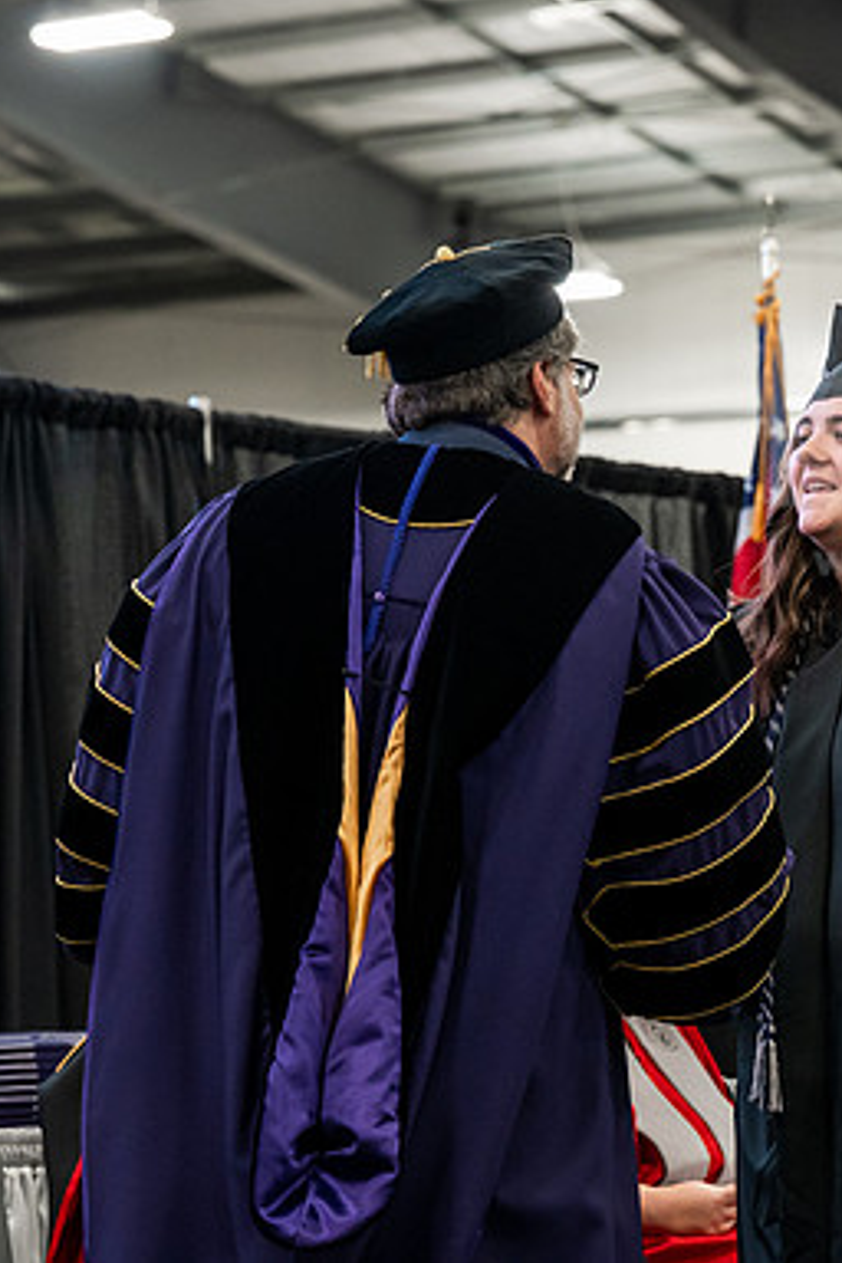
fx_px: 4560
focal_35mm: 130
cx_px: 664
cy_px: 630
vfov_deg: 15.8
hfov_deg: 10.5
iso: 4000
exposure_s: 1/200
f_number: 4.5
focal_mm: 86
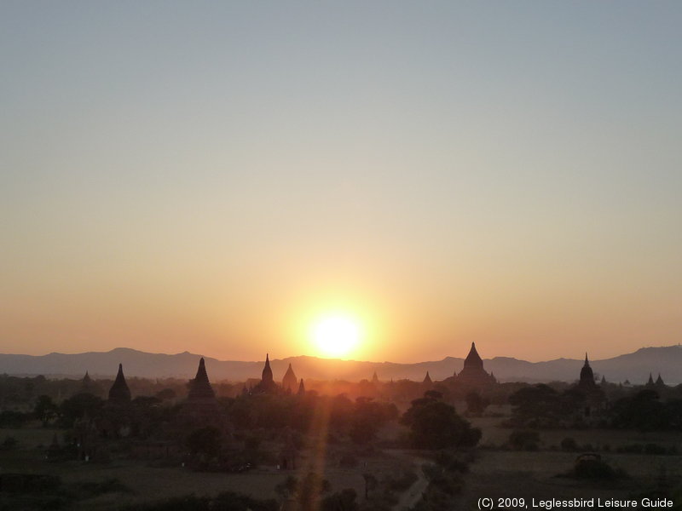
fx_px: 1005
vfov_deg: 28.6
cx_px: 341
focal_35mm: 51
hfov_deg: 37.5
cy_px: 256
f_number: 3.8
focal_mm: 6.3
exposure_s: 1/640
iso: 160
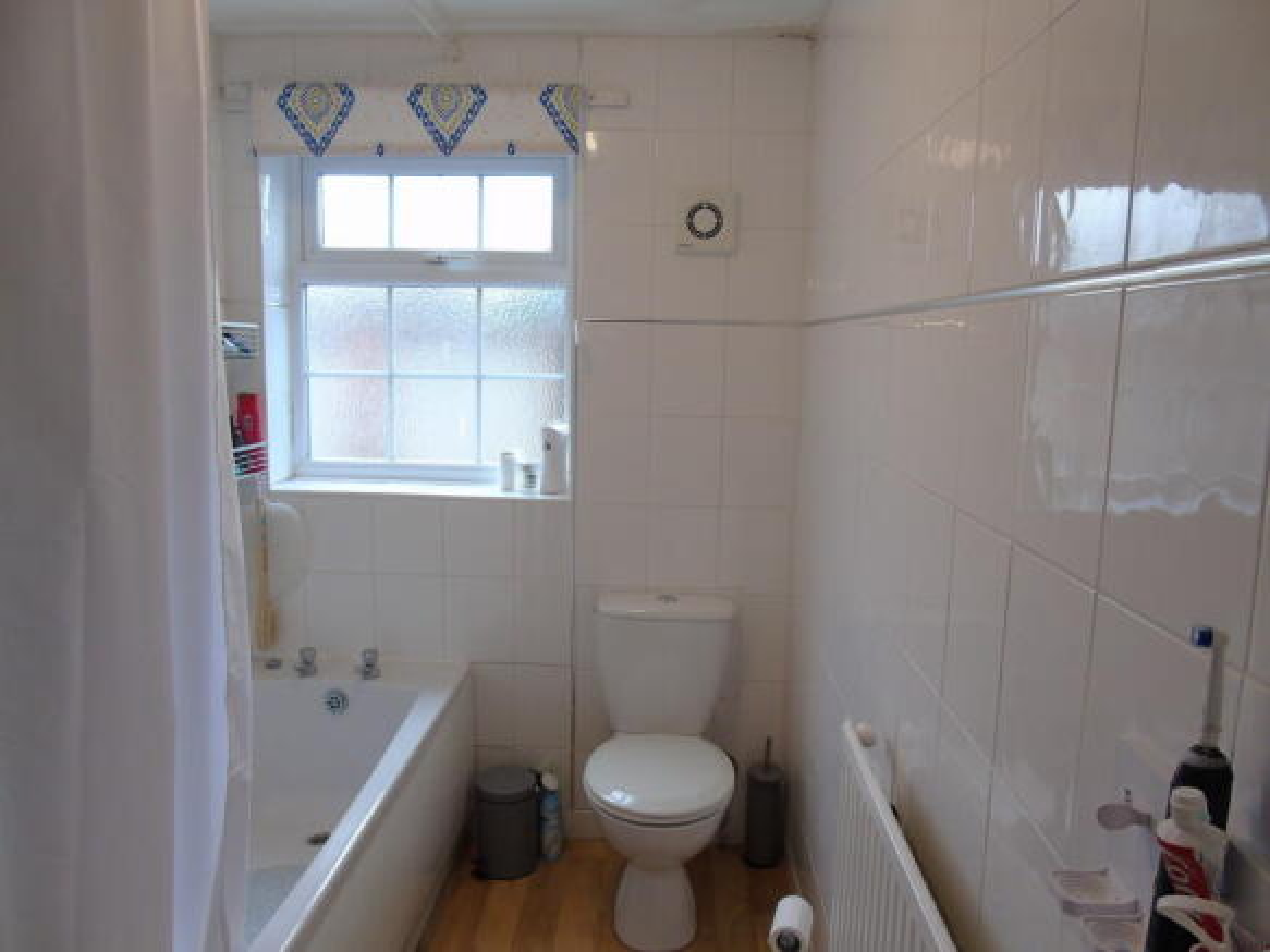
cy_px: 476
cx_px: 635
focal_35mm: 25
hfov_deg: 69.4
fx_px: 917
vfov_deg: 54.9
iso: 100
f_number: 3.4
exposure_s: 1/30
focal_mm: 4.4
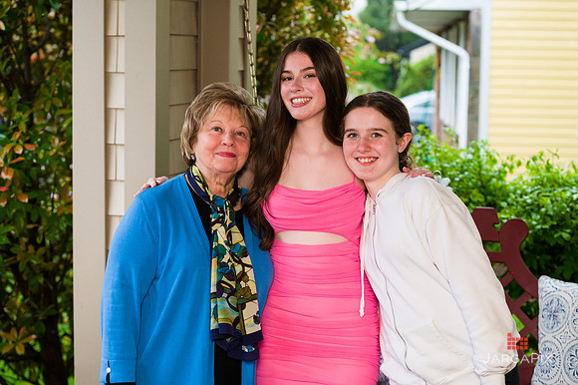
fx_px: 1123
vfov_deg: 19.4
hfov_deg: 28.9
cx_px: 289
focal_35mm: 70
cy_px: 192
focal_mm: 70
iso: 1600
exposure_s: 1/200
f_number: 4
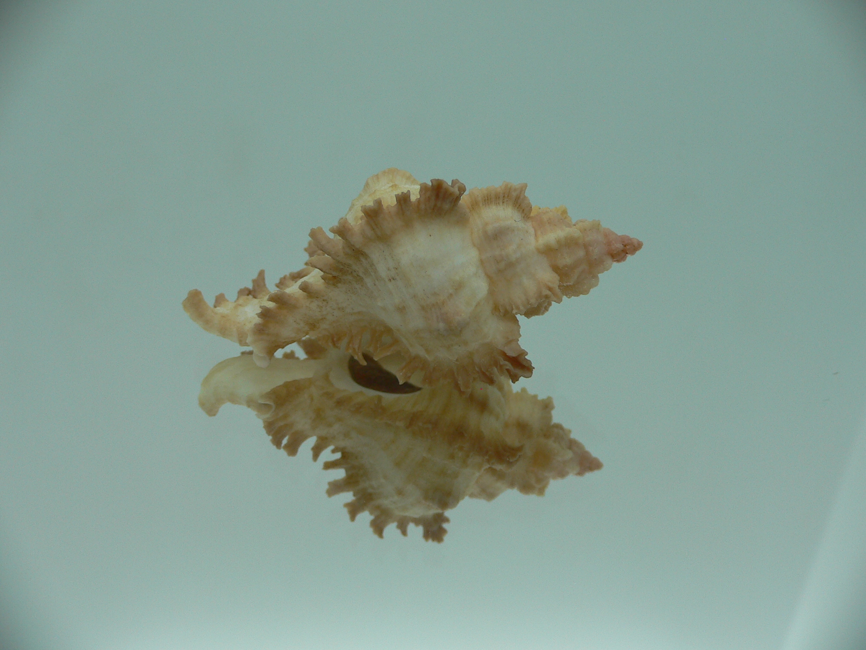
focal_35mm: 35
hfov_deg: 52.6
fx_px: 876
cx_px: 433
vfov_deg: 40.7
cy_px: 325
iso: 80
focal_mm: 4.6
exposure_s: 1/60
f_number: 2.8
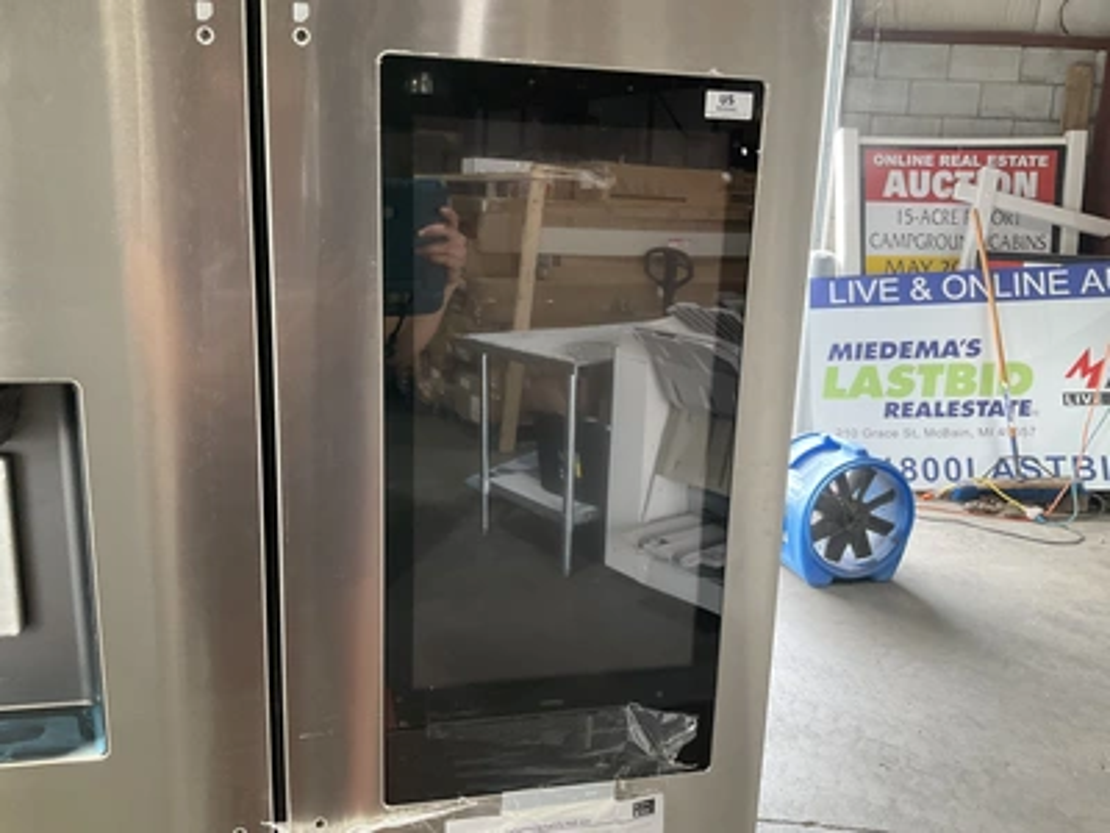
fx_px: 930
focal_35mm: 29
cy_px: 416
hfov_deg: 61.7
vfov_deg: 48.2
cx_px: 555
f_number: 1.8
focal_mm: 3
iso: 125
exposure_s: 1/60
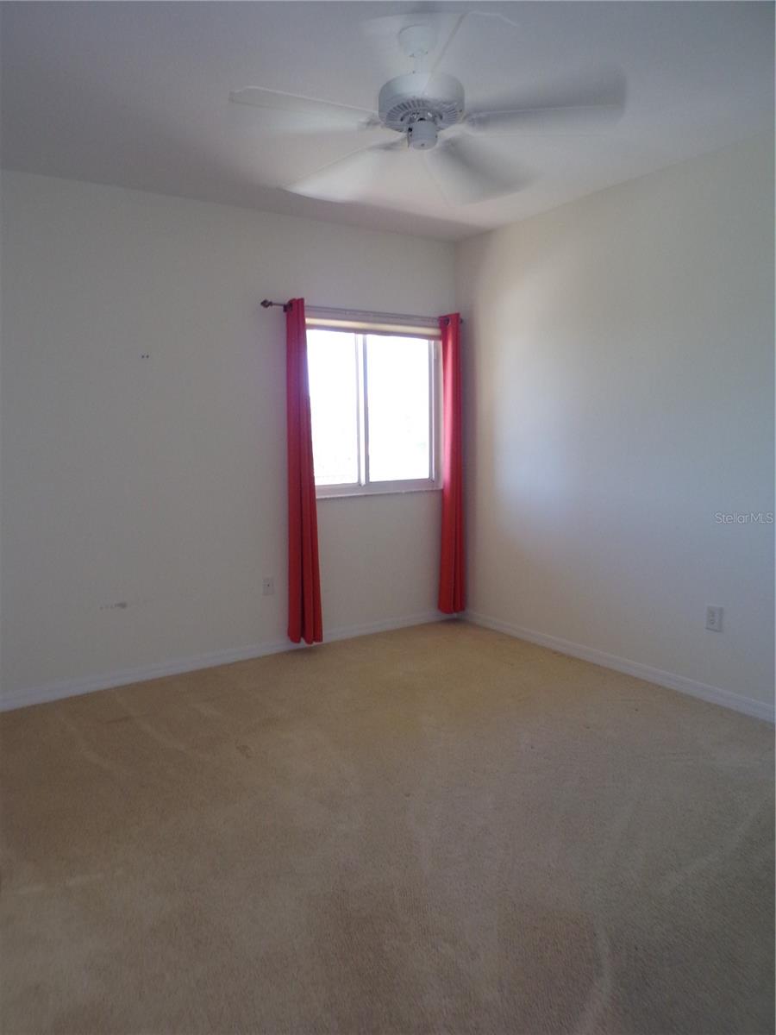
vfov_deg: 71.6
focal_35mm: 24
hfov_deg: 56.8
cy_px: 518
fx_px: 717
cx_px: 388
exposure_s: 1/34
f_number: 3
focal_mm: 4.3
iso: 200
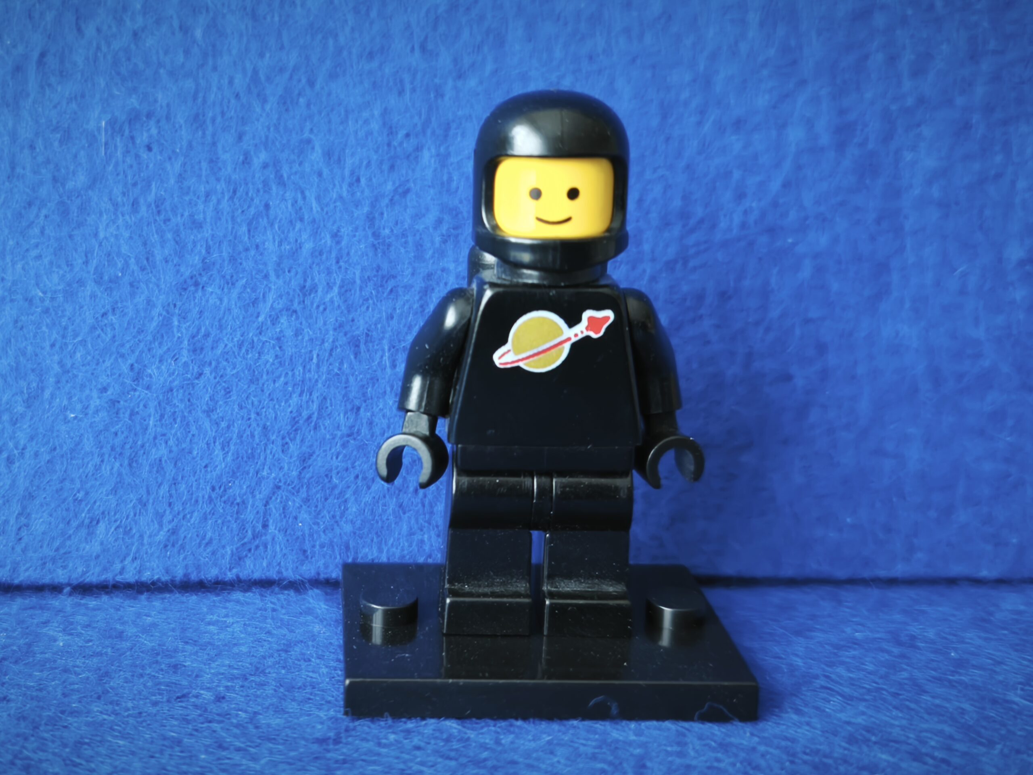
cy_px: 388
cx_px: 516
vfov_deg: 29.1
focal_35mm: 50
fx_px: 1492
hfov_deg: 38.2
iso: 800
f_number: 1.7
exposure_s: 1/50
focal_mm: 5.35
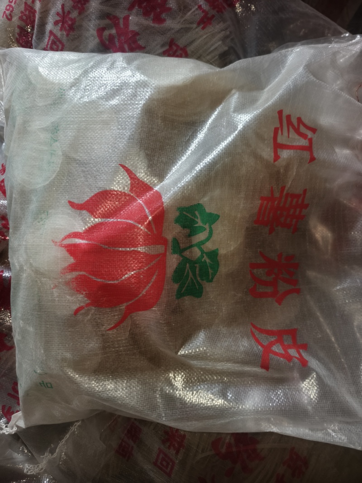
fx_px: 321
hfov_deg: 58.9
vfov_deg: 73.9
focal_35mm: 23
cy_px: 242
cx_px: 181
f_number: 1.57
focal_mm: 5.6
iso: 646
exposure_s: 1/100
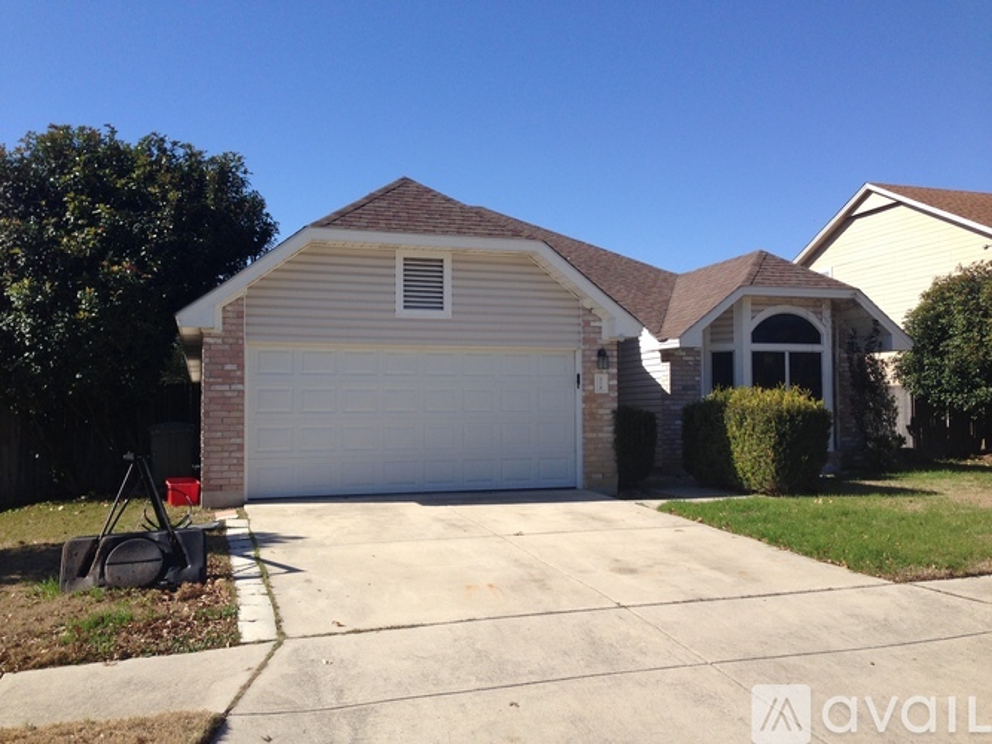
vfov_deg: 42.9
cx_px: 496
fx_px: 946
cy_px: 372
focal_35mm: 33
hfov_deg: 55.4
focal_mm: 4.12
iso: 50
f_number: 2.4
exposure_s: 1/1550
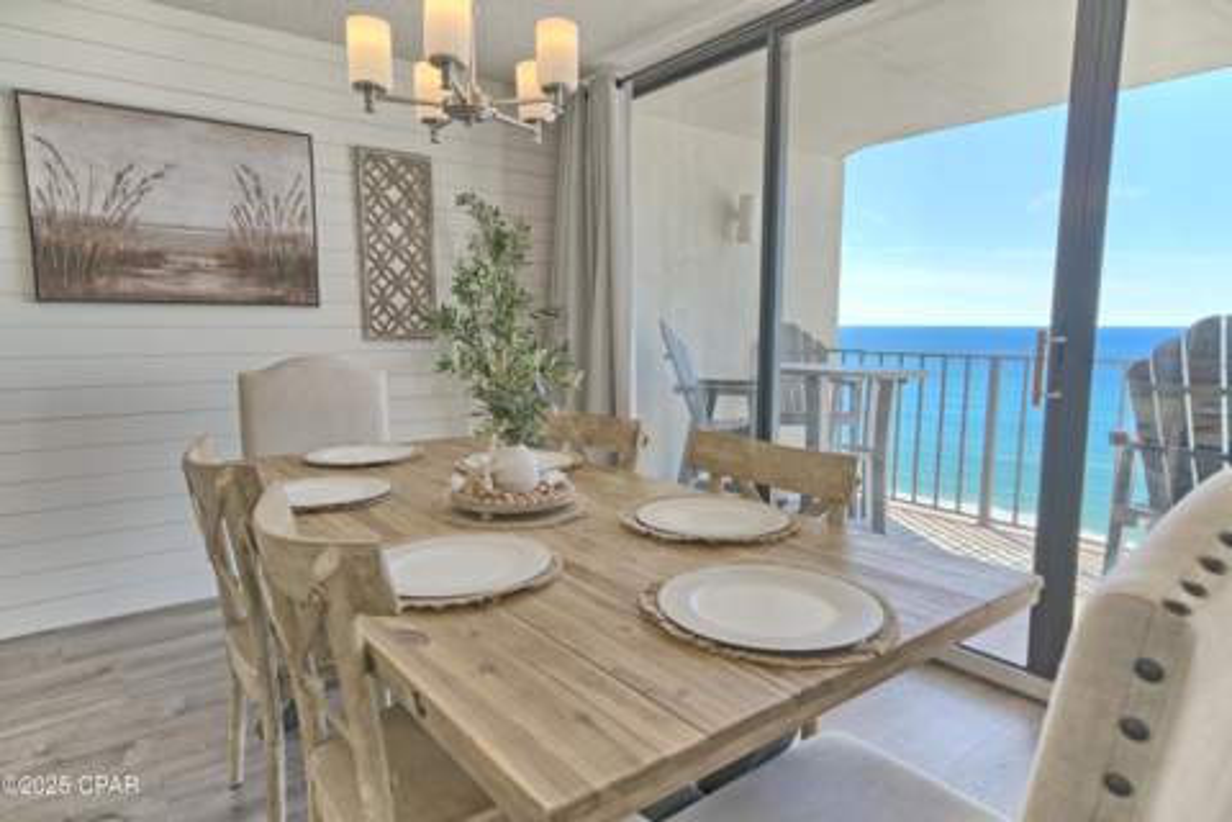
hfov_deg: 81.2
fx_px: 719
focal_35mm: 21
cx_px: 616
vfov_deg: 59.5
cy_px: 411
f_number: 8
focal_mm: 21
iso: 500
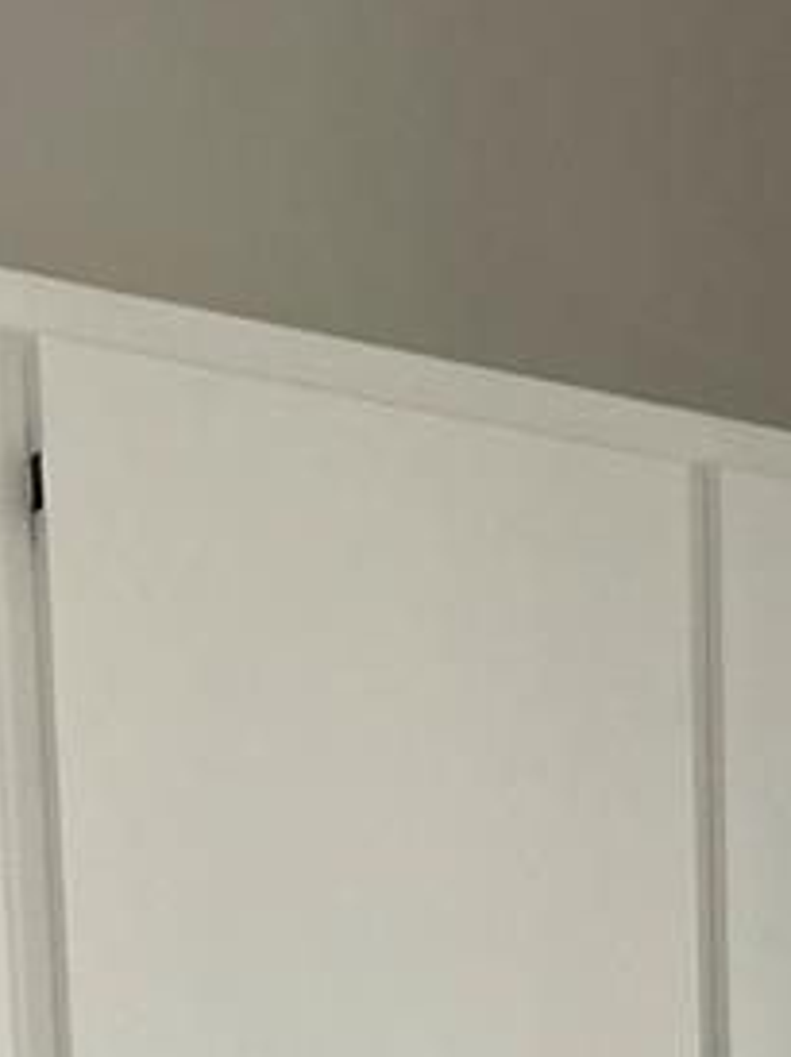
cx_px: 1019
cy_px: 1991
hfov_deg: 12.6
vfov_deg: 14.8
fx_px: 3479
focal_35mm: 114
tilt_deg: -6.1
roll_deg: +2.3
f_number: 1.5
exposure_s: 1/120
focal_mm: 5.7
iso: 100
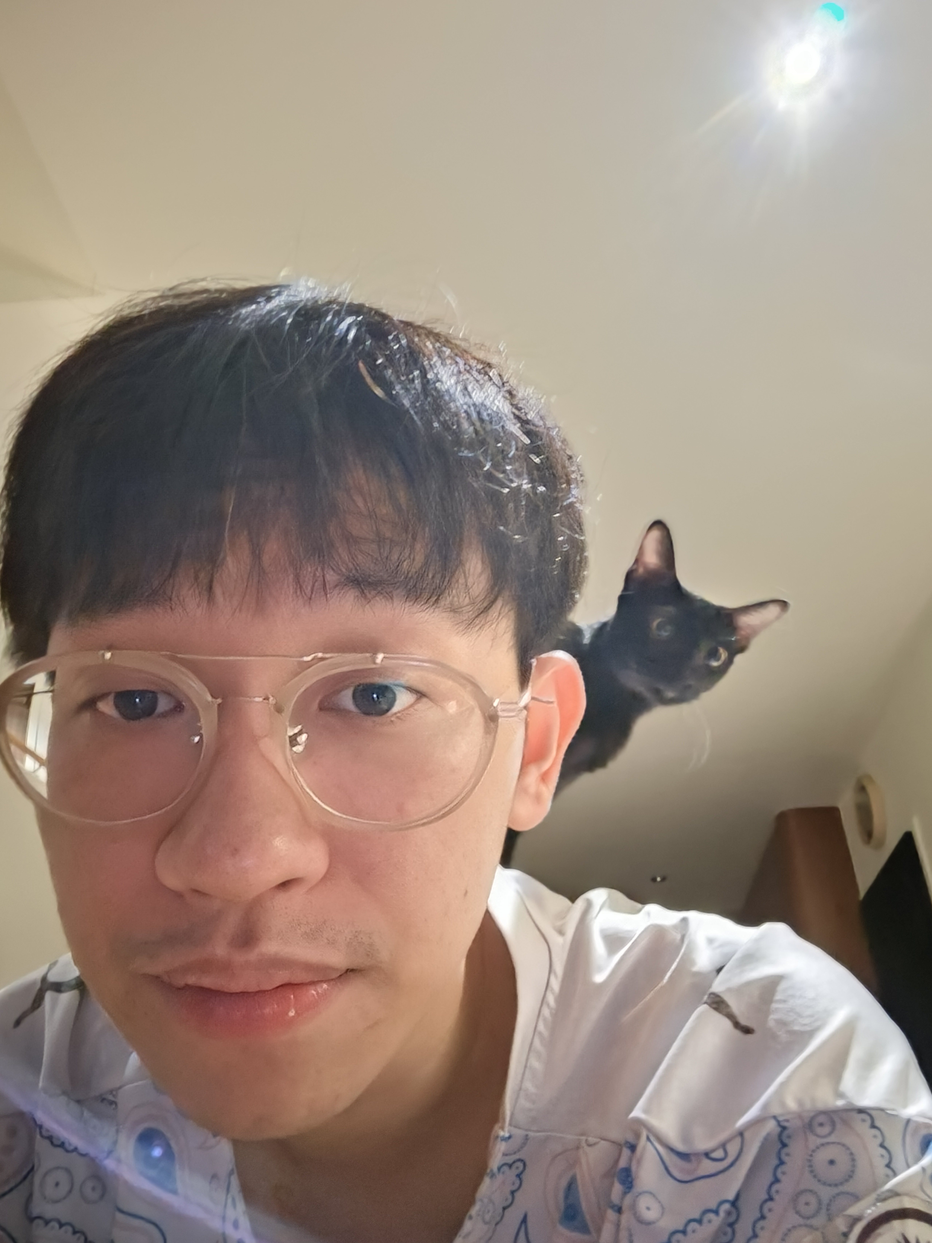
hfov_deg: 48.2
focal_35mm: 29
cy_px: 622
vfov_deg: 61.7
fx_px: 1041
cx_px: 466
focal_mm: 3.61
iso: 4469
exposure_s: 1/11.1
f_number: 2.2
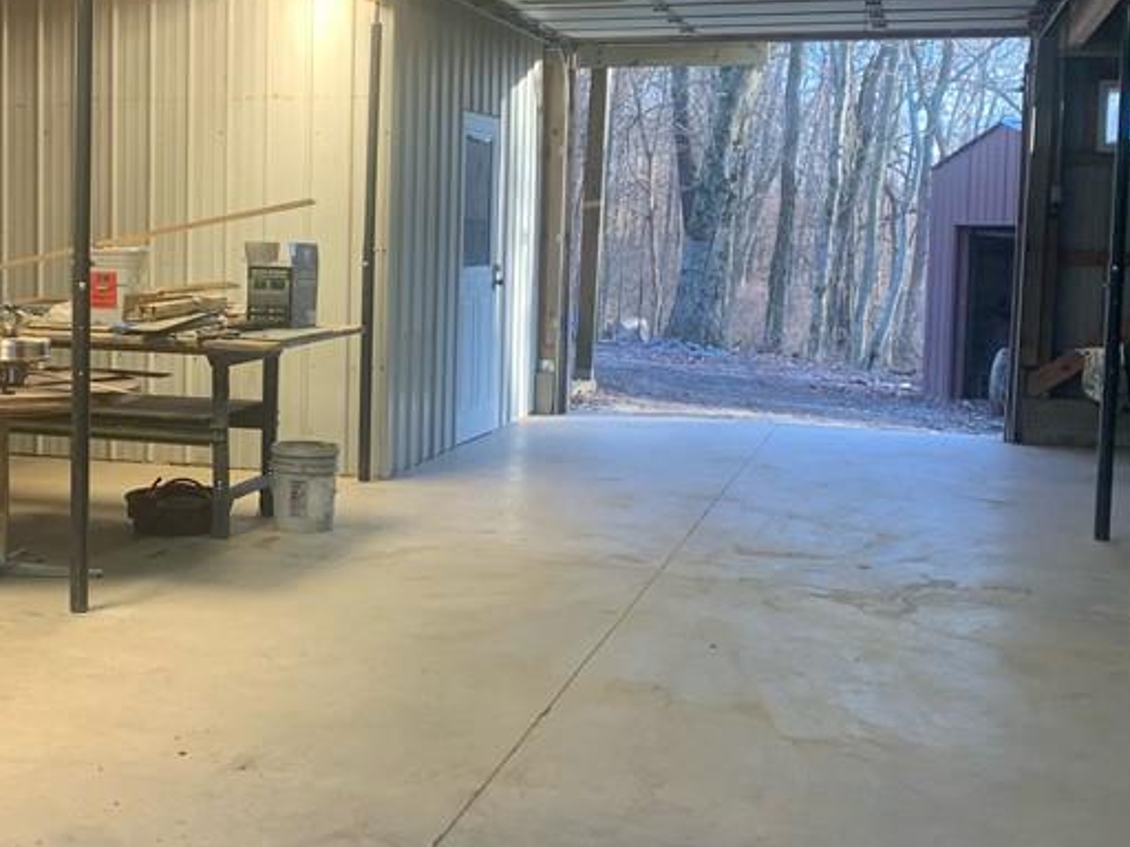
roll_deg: -1.6
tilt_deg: -4.9
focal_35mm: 52
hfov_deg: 36.1
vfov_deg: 28.0
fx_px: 1697
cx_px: 298
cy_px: 357
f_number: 1.8
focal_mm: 4.25
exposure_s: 1/116
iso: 100
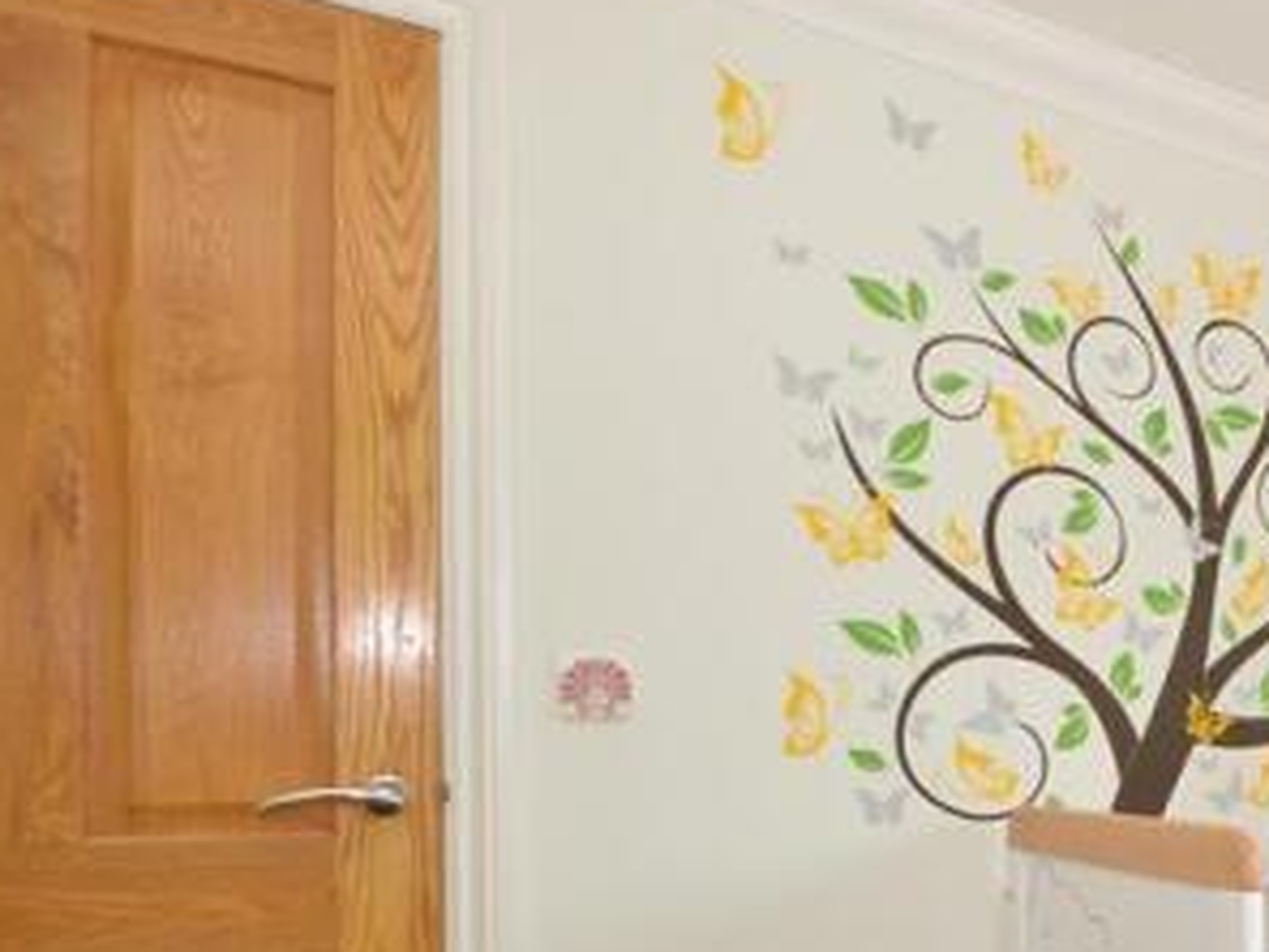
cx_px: 1363
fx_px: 1173
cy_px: 744
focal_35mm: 32
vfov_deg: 42.4
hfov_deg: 44.7
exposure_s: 1/1.6
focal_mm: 10
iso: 400
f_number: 10
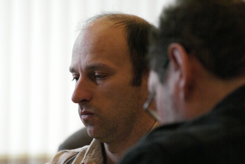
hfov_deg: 7.6
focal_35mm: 270
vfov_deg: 5.1
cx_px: 122
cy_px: 82
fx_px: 1839
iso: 1600
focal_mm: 180
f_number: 5.6
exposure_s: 1/25
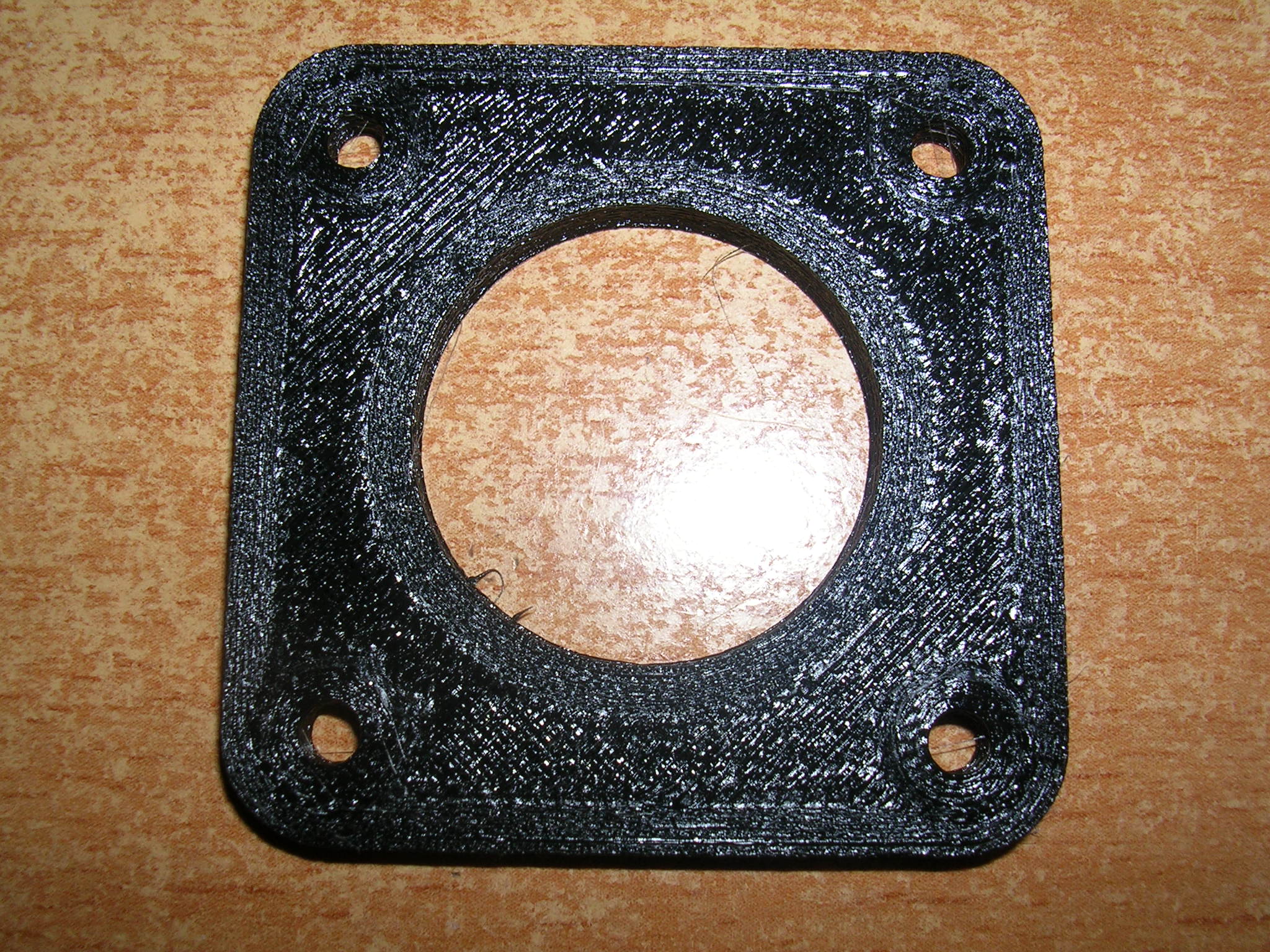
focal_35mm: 38
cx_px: 635
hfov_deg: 49.0
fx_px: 1394
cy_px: 476
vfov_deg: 37.7
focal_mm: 5.8
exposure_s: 1/60.1
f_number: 5.6
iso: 50
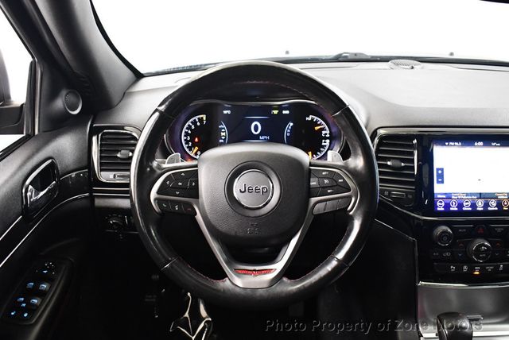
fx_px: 509
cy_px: 170
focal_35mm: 36
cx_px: 254
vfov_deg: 36.9
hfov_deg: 53.1
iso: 3600
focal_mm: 18
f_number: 3.5
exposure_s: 1/60
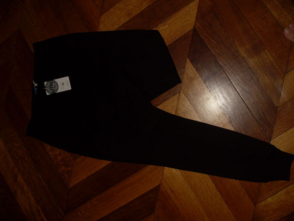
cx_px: 147
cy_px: 110
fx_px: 297
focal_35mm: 35
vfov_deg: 40.7
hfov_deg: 52.6
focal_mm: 6.3
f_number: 2.8
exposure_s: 1/45
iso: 100
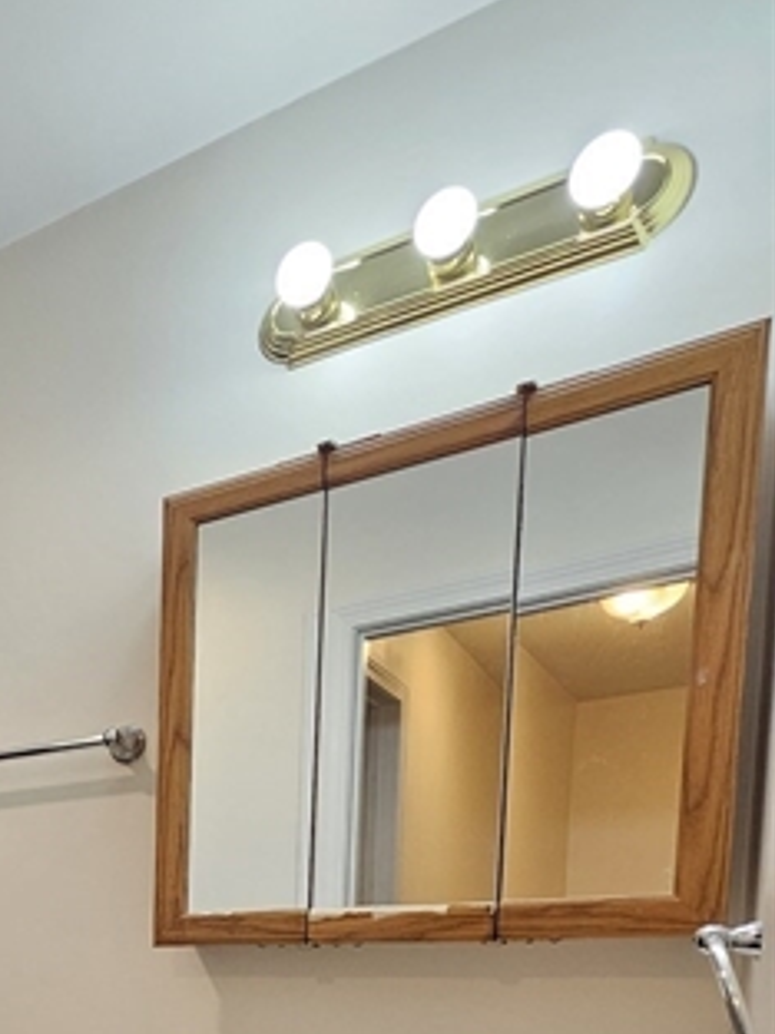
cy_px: 1077
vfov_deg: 45.8
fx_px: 955
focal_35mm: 32
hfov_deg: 34.4
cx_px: -176
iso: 64
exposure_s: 1/60
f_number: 2.2
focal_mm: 2.2
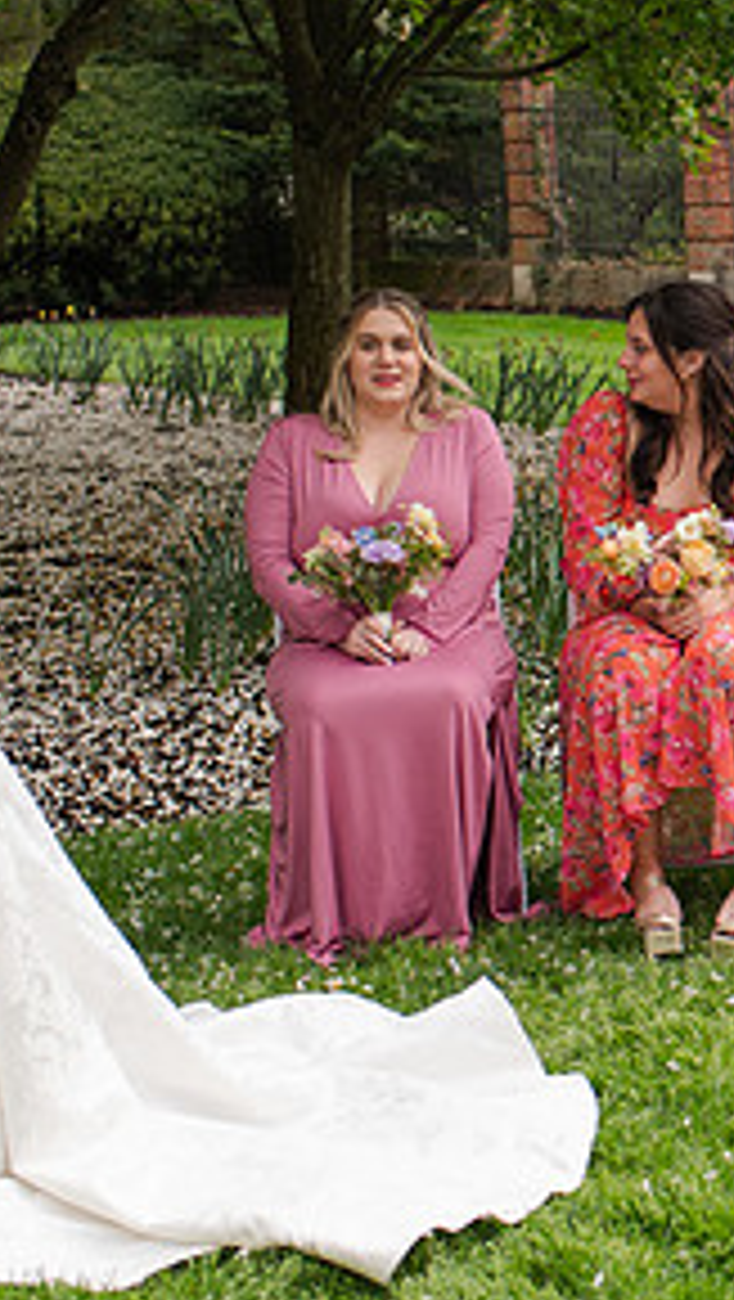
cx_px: 1109
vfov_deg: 23.9
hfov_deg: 12.9
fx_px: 3073
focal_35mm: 89
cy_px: 576
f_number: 3.2
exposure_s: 1/800
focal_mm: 35
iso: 160
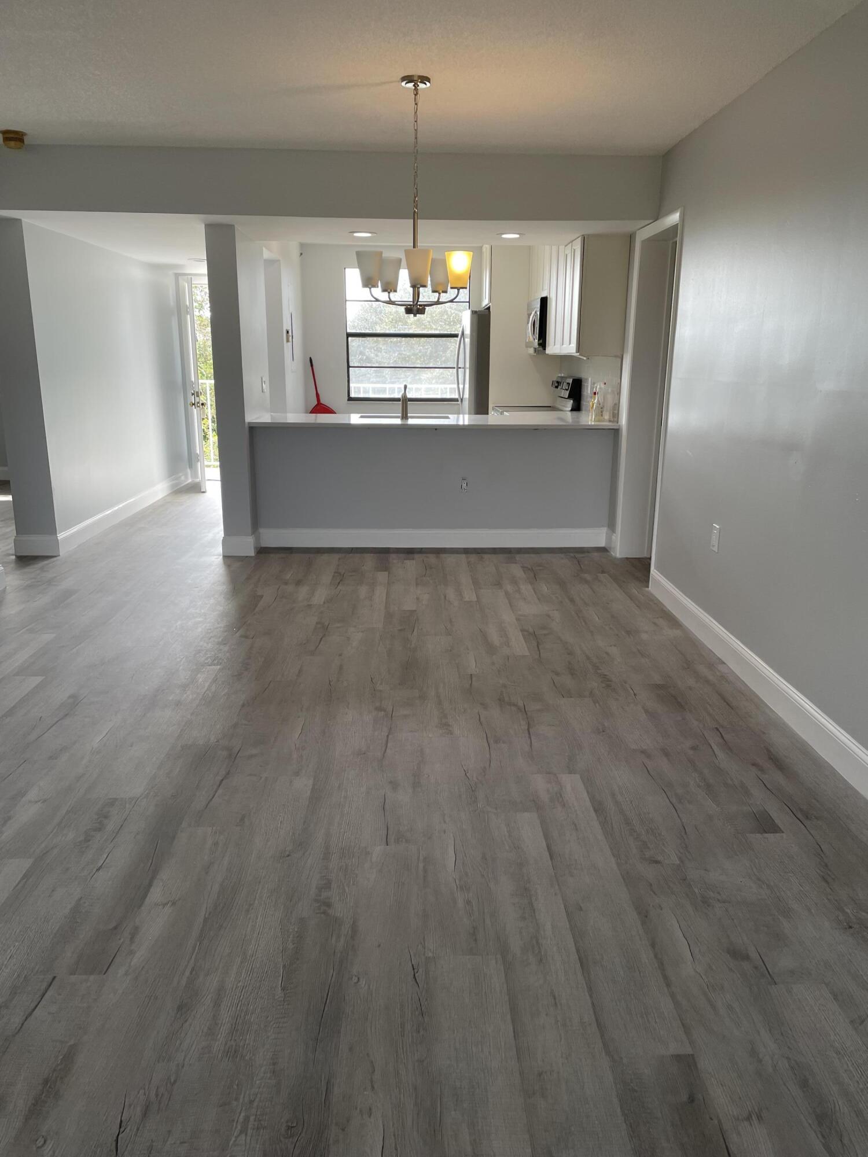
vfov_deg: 67.3
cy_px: 578
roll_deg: -1.4
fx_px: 869
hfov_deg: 53.1
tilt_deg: -13.4
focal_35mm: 26
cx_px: 434
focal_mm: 4.2
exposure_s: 1/121
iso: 40
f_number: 1.6
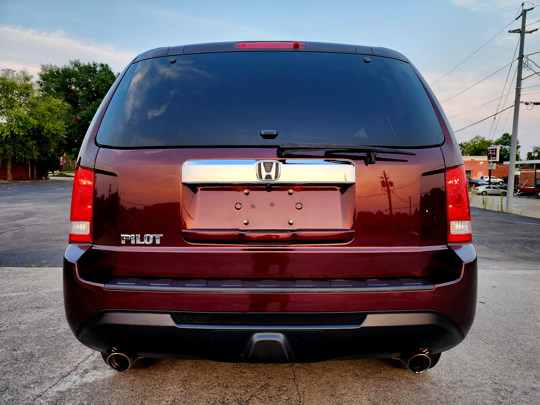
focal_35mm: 23
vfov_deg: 58.9
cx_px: 270
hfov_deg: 73.9
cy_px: 202
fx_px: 359
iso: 100
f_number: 1.8
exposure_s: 1/182
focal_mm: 6.4
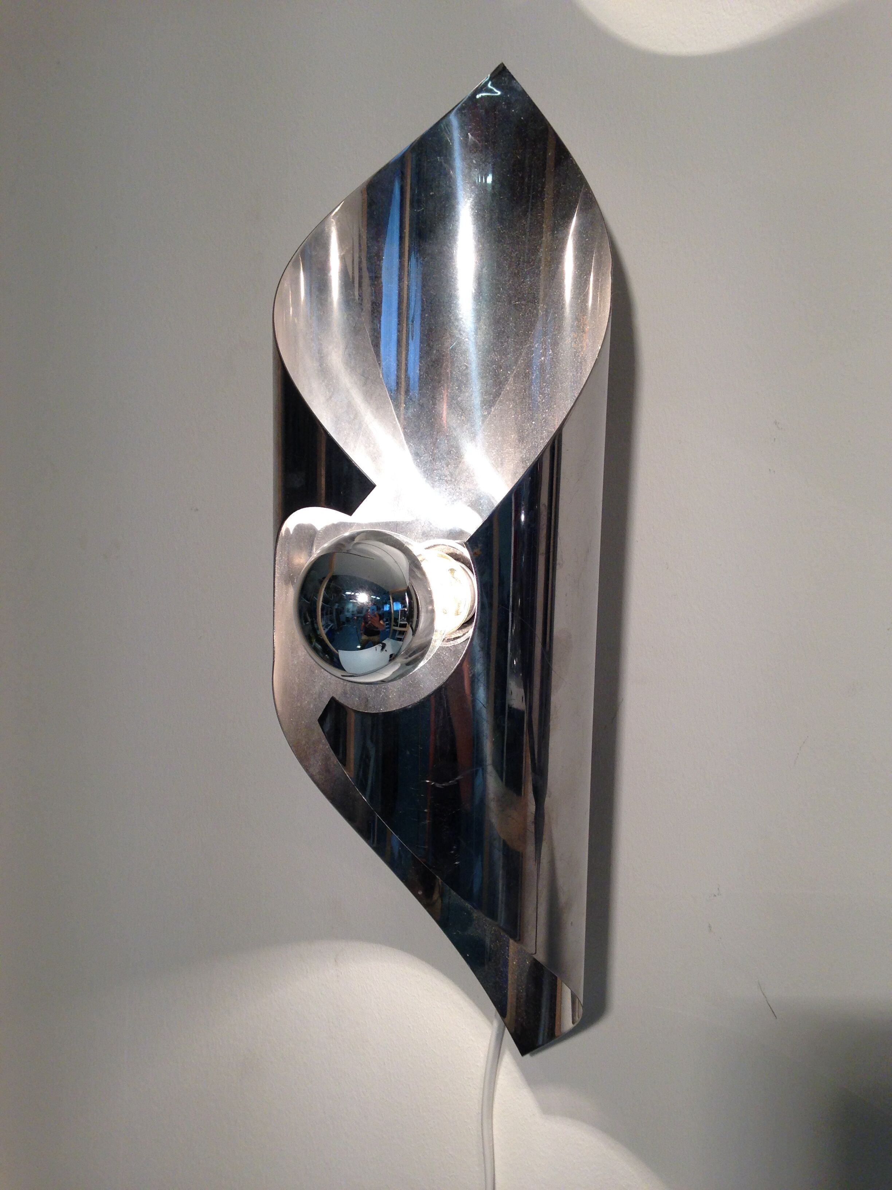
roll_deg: -2.0
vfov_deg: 55.4
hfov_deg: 42.9
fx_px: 1134
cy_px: 595
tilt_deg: -6.4
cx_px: 446
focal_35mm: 33
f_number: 2.4
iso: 80
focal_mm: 4.12
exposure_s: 1/120
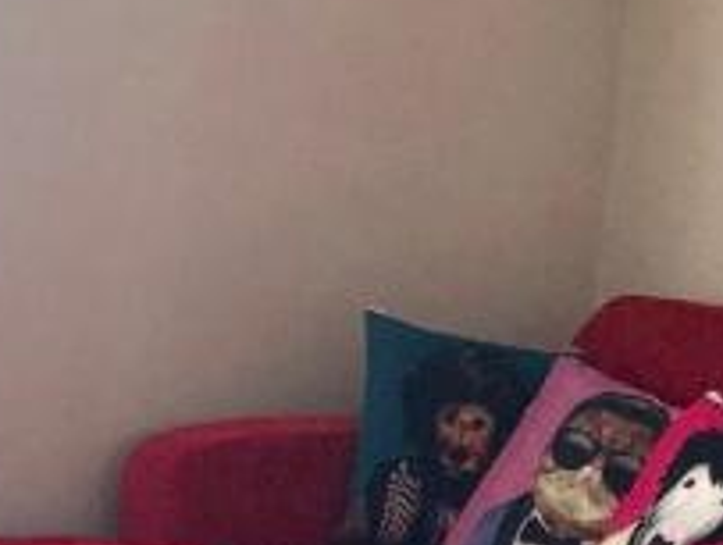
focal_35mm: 141
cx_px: -509
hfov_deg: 12.9
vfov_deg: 10.5
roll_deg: -3.0
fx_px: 2950
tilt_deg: -11.7
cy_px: 399
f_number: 1.8
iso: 25
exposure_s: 1/40
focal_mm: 3.99
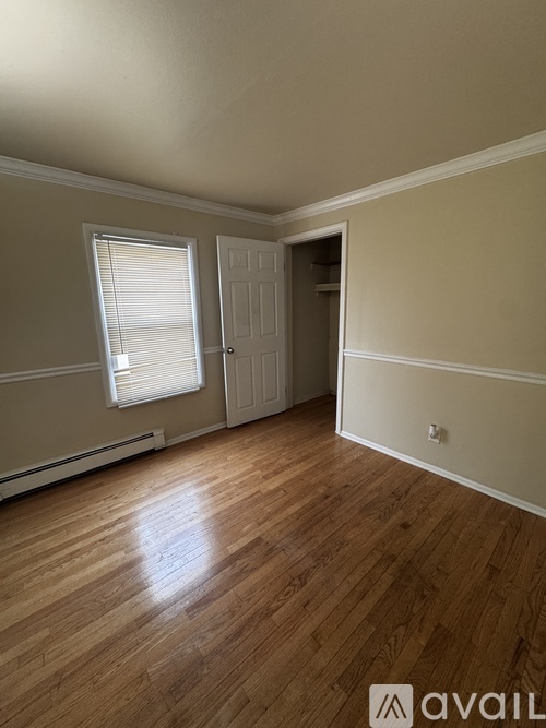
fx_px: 295
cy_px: 364
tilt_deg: -11.3
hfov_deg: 85.7
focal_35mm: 14
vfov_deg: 102.1
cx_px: 273
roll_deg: +1.7
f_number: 2.2
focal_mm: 2.22
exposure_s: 1/60
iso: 250
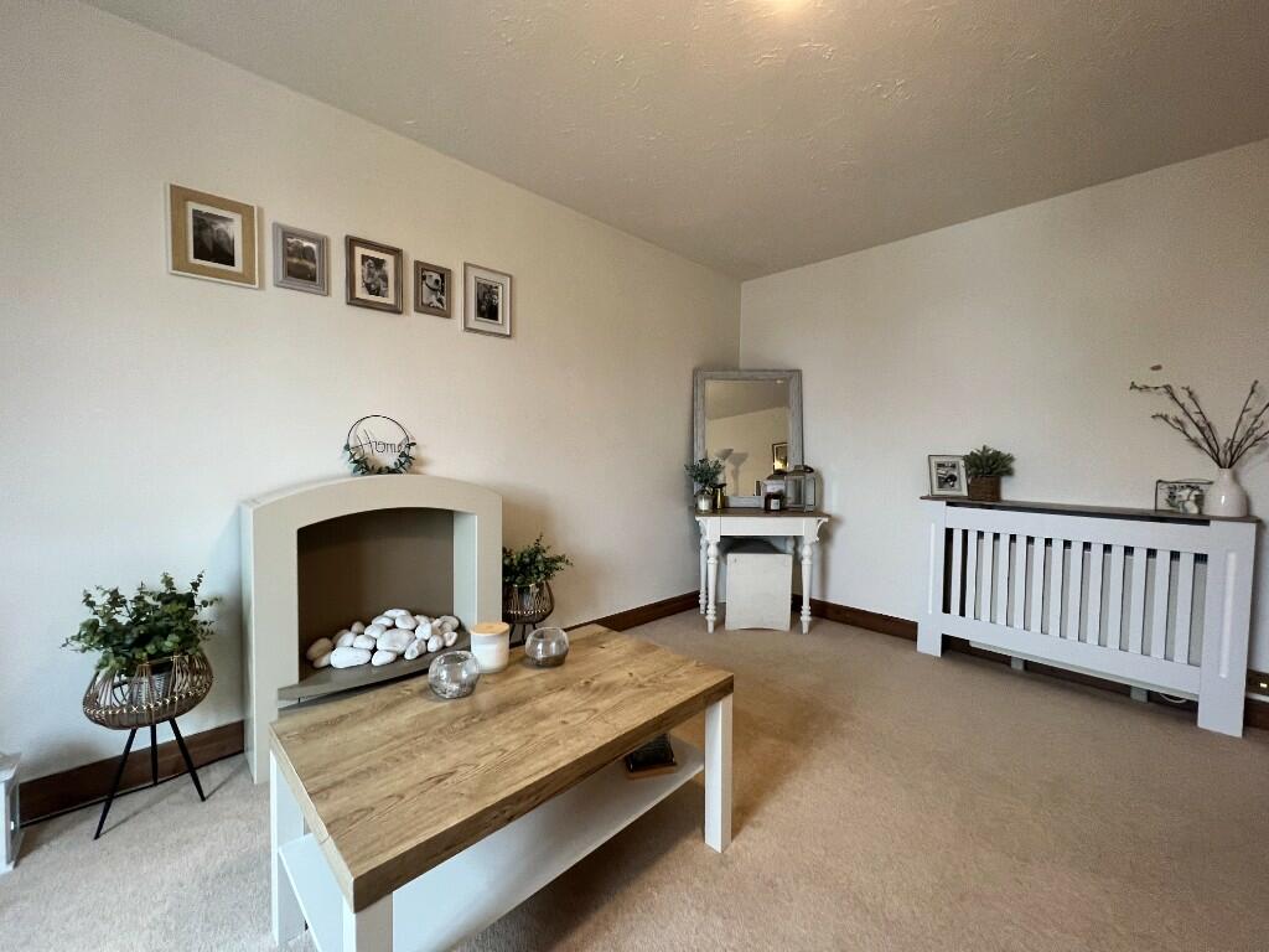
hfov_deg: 106.2
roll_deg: -0.7
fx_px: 477
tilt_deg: -3.2
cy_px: 476
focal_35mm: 13
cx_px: 634
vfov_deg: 89.9
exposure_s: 1/81
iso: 250
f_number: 1.8
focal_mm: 1.57
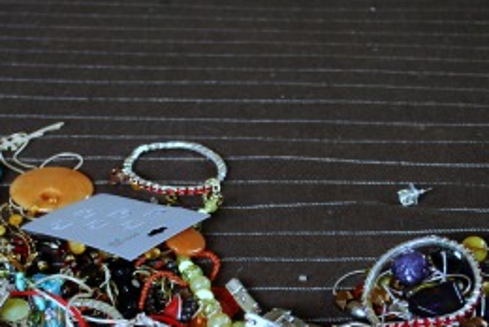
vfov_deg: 11.9
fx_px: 1565
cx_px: 224
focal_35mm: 115
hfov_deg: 17.8
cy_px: 289
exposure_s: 1/1.3
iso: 400
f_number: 5.3
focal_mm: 35
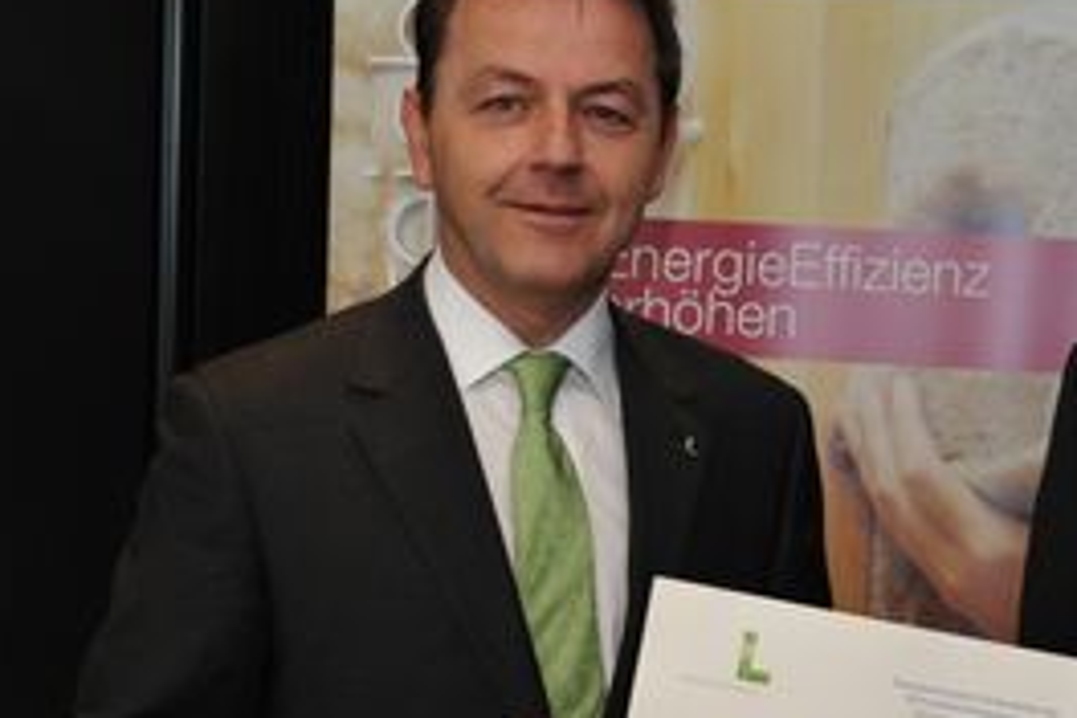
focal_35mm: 93
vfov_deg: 14.7
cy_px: 512
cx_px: 828
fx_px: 2782
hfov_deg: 21.7
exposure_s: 1/160
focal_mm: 48
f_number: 5
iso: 1250
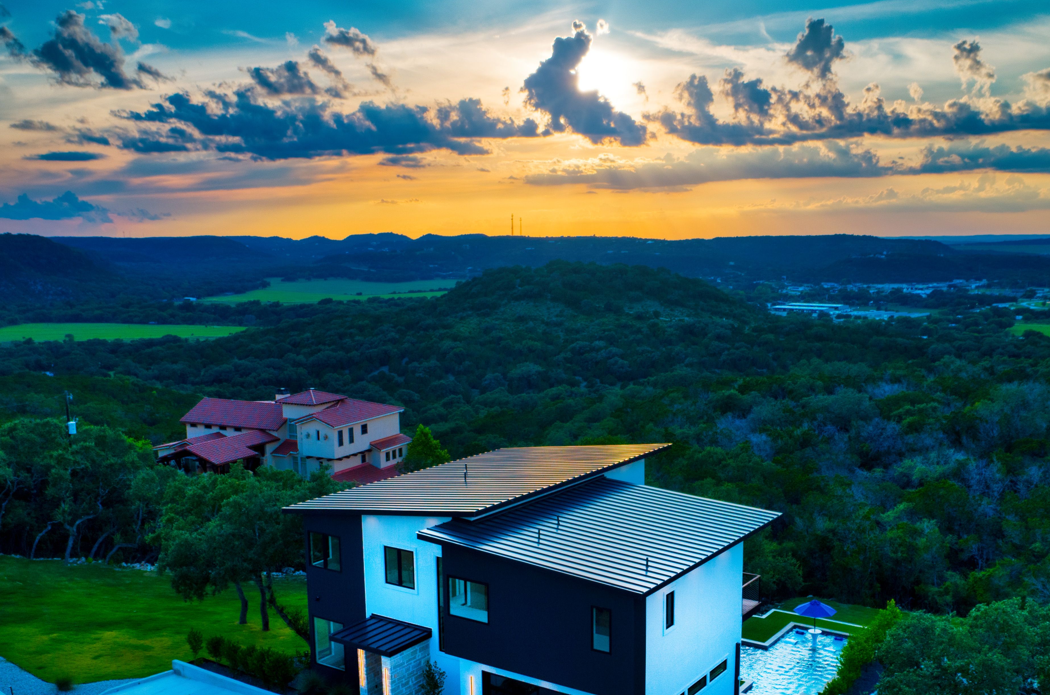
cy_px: 451
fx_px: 1018
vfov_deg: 37.4
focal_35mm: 35
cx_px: 553
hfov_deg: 54.5
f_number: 4.5
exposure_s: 1/60
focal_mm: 8.8
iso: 100
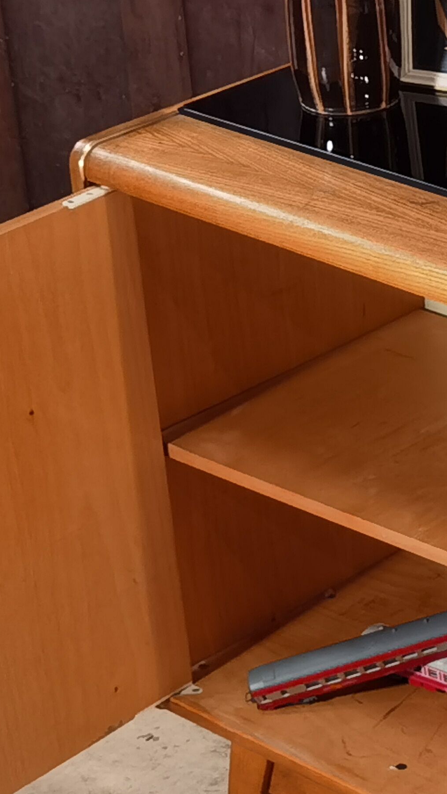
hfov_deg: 9.7
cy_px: 616
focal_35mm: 121
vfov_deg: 17.6
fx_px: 2549
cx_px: 711
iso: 160
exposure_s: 1/50
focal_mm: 6.71
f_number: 1.9
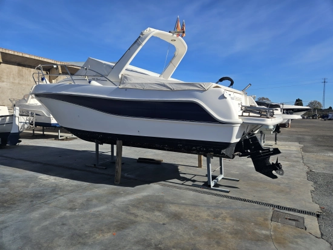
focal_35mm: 23
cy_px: 125
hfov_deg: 73.9
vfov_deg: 58.9
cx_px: 166
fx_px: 221
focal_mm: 5.4
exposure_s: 1/2352
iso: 25
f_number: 1.8
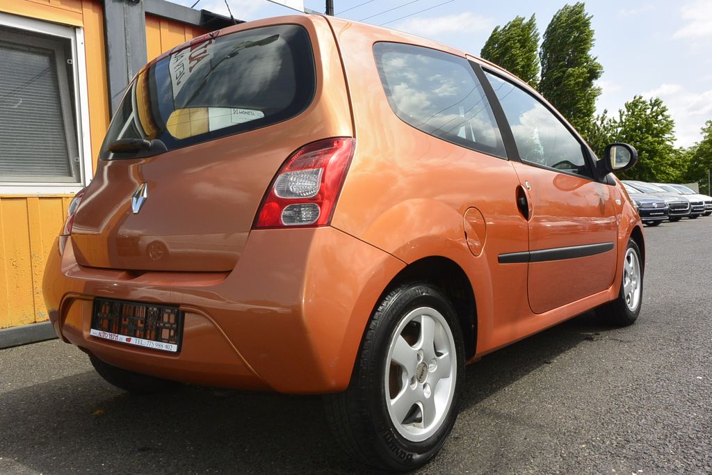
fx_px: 554
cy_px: 238
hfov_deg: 65.5
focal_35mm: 28
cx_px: 356
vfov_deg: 46.4
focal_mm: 10.7
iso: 160
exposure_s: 1/250
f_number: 9
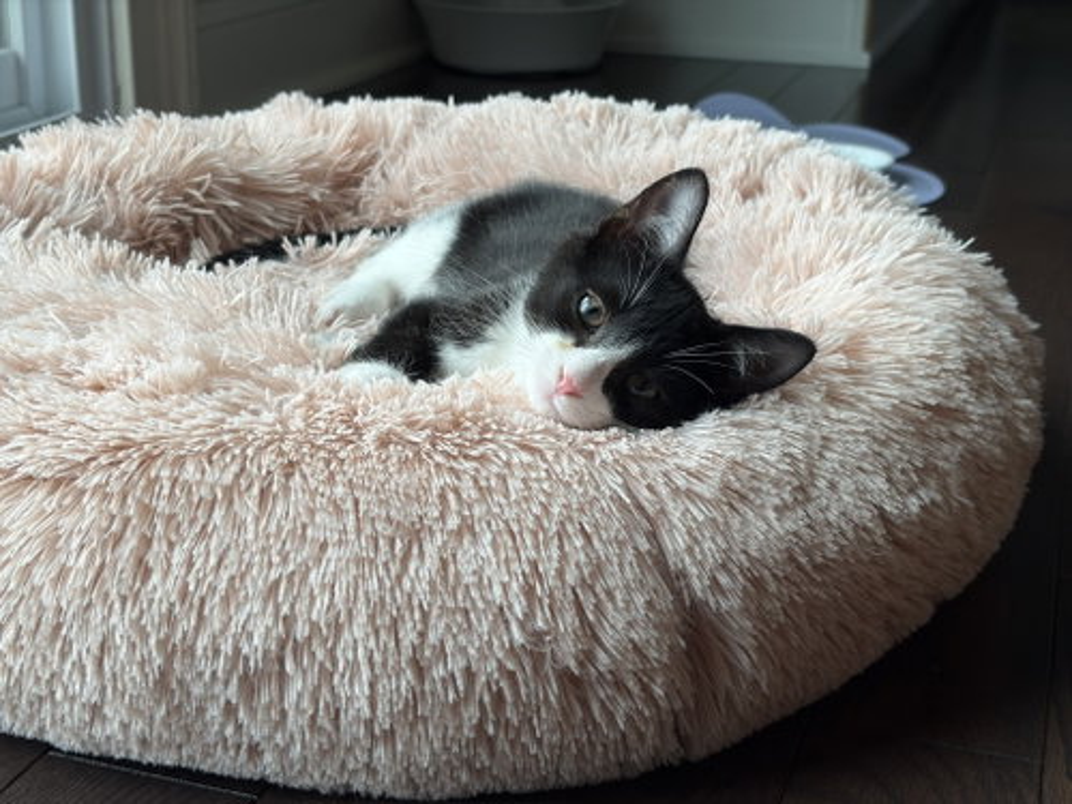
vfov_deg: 28.0
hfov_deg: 36.8
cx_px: 536
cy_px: 402
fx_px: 1610
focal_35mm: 52
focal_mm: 5.96
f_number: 1.6
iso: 50
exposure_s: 1/108
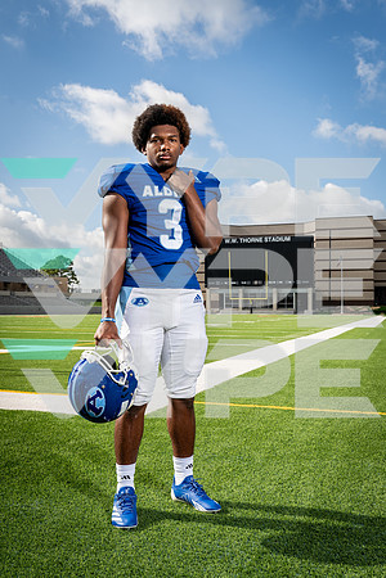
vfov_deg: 51.9
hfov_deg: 35.9
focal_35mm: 37
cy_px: 289
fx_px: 595
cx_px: 193
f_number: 8
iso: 125
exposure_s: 1/250
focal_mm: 37
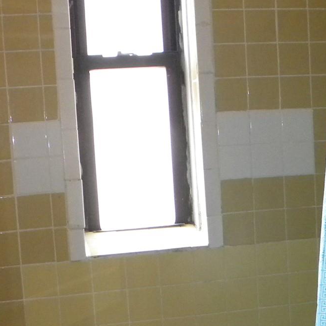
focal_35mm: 77
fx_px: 820
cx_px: 227
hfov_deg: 22.3
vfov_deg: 22.1
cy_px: 268
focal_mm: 5
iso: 400
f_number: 3.5
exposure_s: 1/26.5
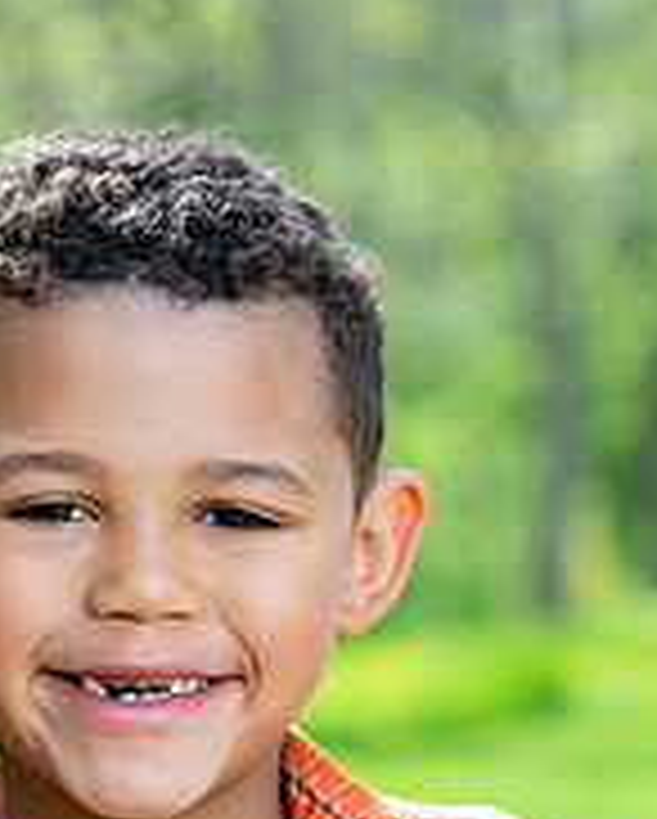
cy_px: 891
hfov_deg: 7.8
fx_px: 4780
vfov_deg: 9.7
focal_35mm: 197
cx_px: 90
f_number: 5
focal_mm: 85
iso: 100
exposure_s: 1/200
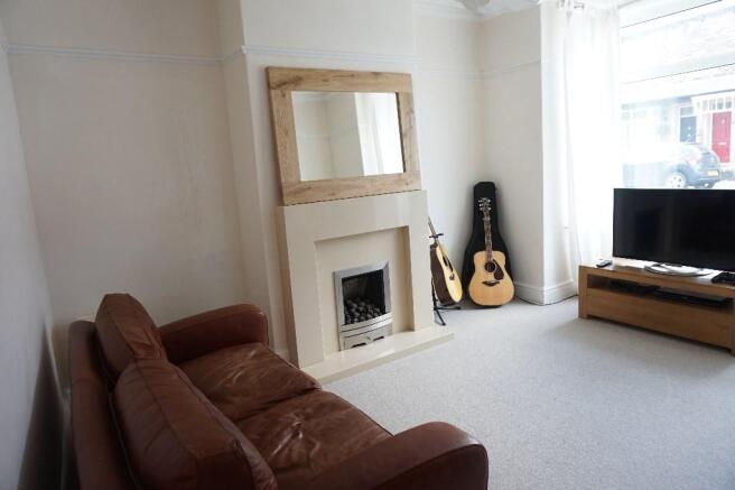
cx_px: 368
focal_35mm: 24
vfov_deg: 53.1
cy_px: 245
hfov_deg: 73.8
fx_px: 490
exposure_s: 1/60
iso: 640
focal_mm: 16
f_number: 4
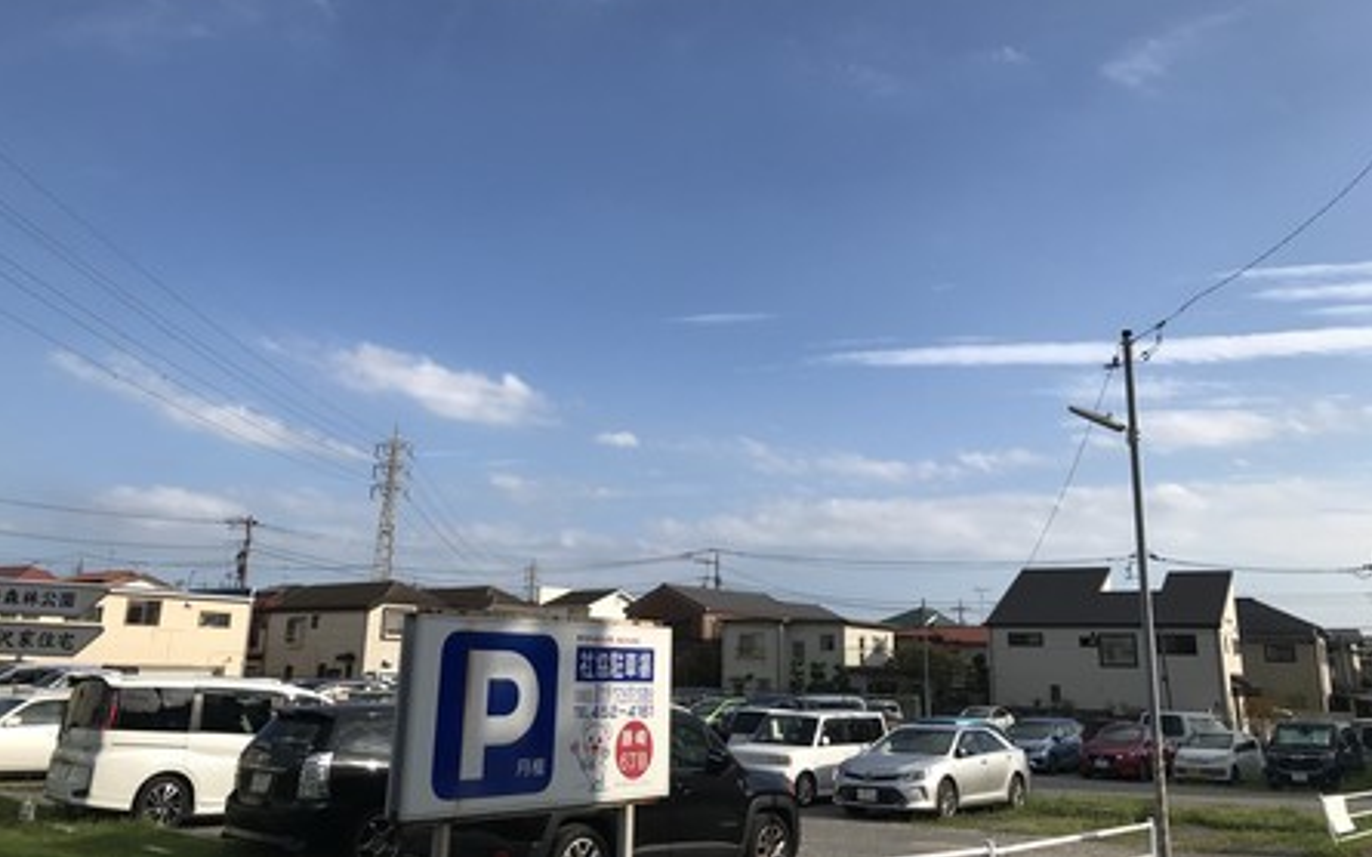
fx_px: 1122
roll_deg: -2.3
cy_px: 339
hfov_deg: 62.9
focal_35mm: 30
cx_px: 688
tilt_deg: +16.2
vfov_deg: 41.6
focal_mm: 3.99
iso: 20
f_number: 1.8
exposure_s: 1/3300
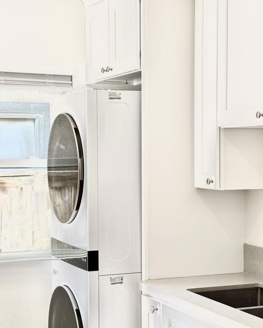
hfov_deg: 21.0
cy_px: 175
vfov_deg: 26.0
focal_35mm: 73
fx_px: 710
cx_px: 128
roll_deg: -0.3
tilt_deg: -1.7
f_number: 1.6
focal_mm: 5.96
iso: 32
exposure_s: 1/172
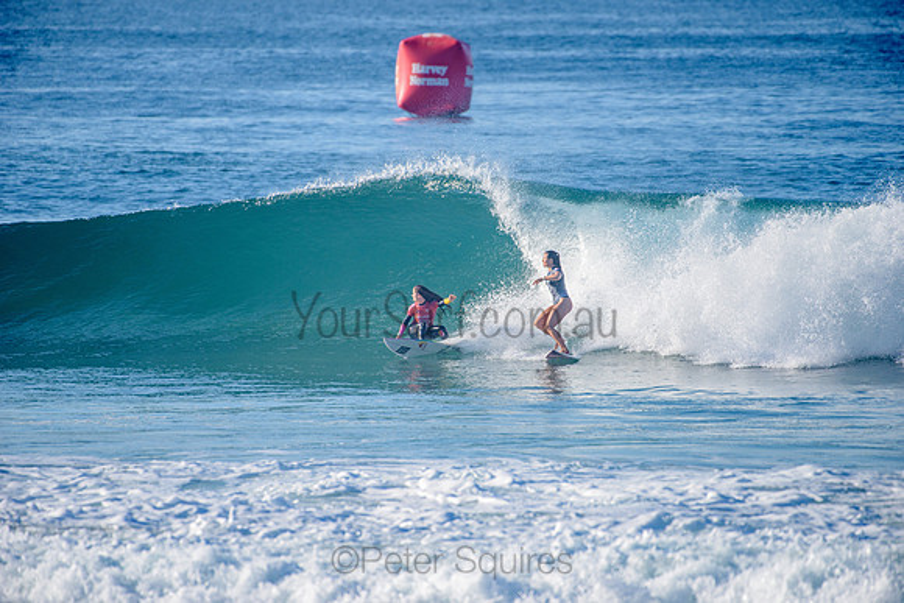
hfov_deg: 4.1
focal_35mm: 500
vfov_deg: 2.8
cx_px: 452
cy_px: 302
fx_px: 12558
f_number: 5.6
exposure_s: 1/1600
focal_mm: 500
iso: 180
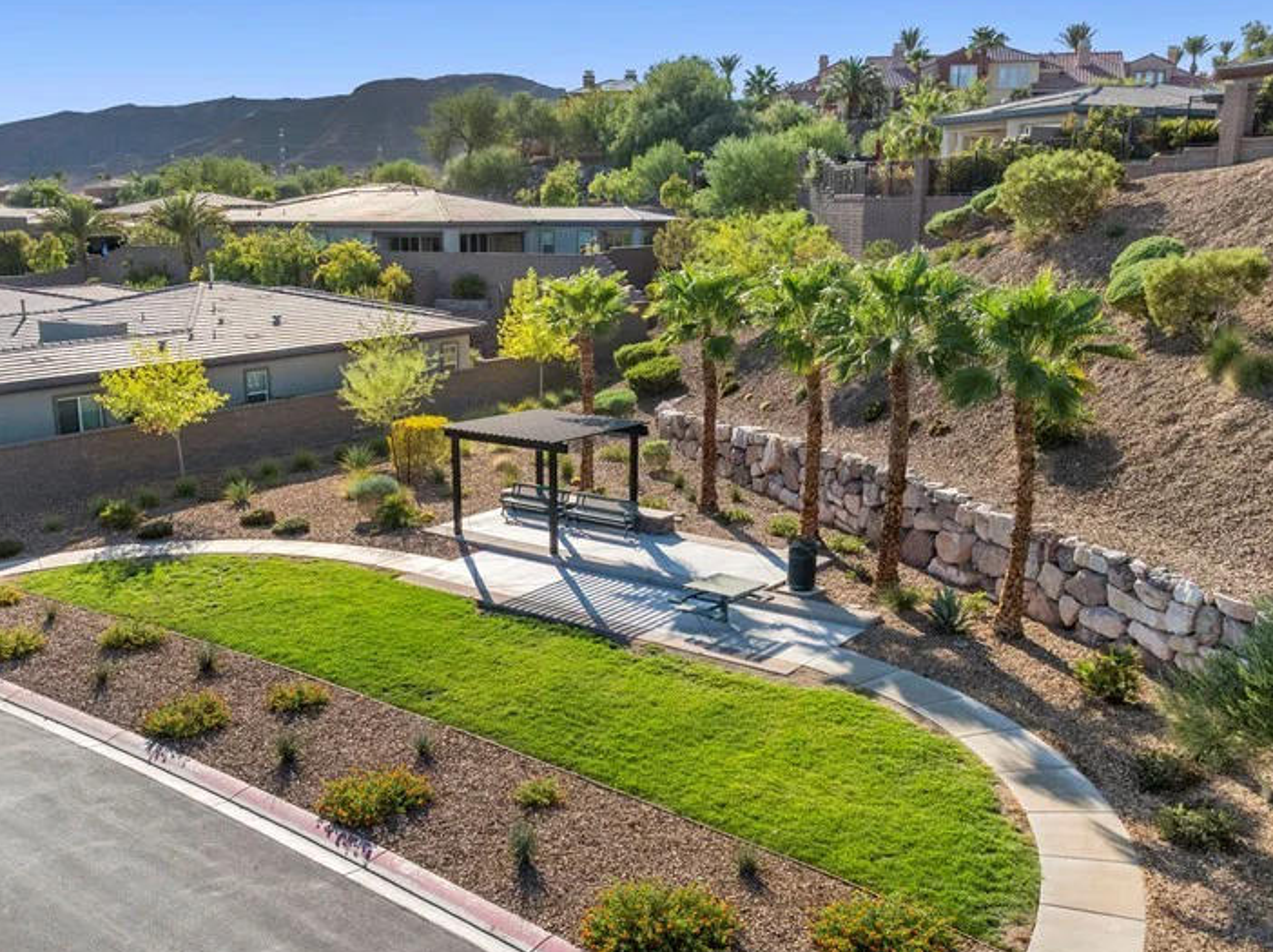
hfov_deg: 52.6
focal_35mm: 35
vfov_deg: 40.5
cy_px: 555
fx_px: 1286
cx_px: 580
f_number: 2.8
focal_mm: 12.29
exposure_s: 1/500
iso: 210
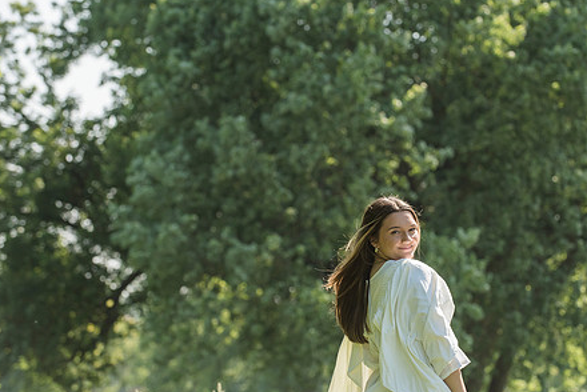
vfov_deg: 7.7
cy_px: 197
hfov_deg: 11.5
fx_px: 2904
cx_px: 378
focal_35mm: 178
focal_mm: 135
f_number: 5.6
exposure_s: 1/4000
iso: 1000
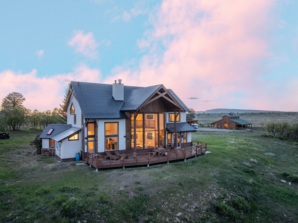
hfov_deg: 71.6
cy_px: 112
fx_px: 207
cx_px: 149
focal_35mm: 24
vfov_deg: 56.8
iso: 100
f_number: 2.8
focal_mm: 12.29
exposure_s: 1/20
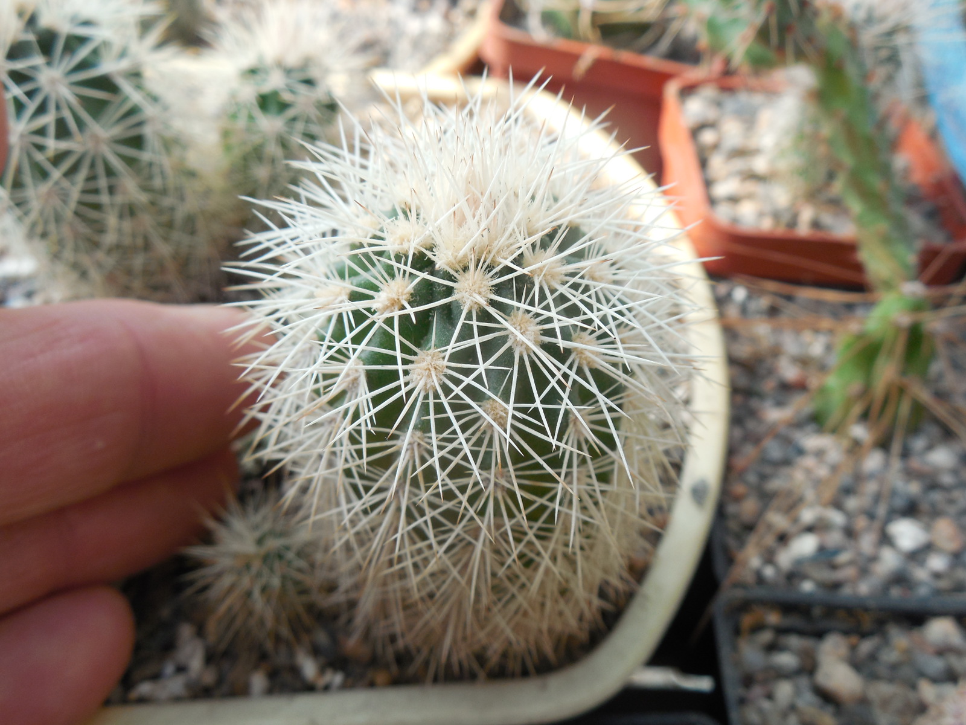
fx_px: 865
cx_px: 483
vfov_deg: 45.4
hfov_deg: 58.4
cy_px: 362
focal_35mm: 31
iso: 125
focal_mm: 5.6
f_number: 3.6
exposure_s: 1/200
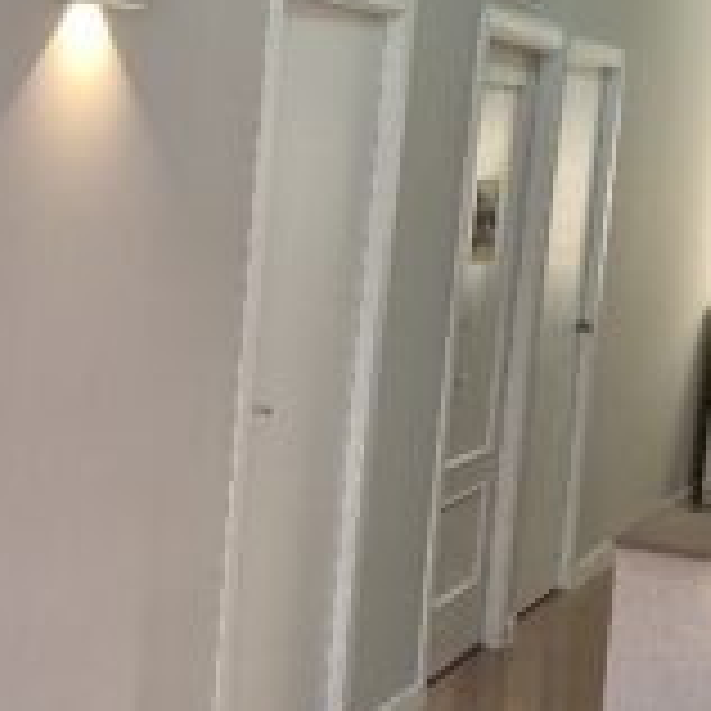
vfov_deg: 22.5
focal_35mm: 77
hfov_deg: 21.2
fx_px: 1789
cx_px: -94
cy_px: 392
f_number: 1.8
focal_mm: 5.54
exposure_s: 1/50
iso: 50
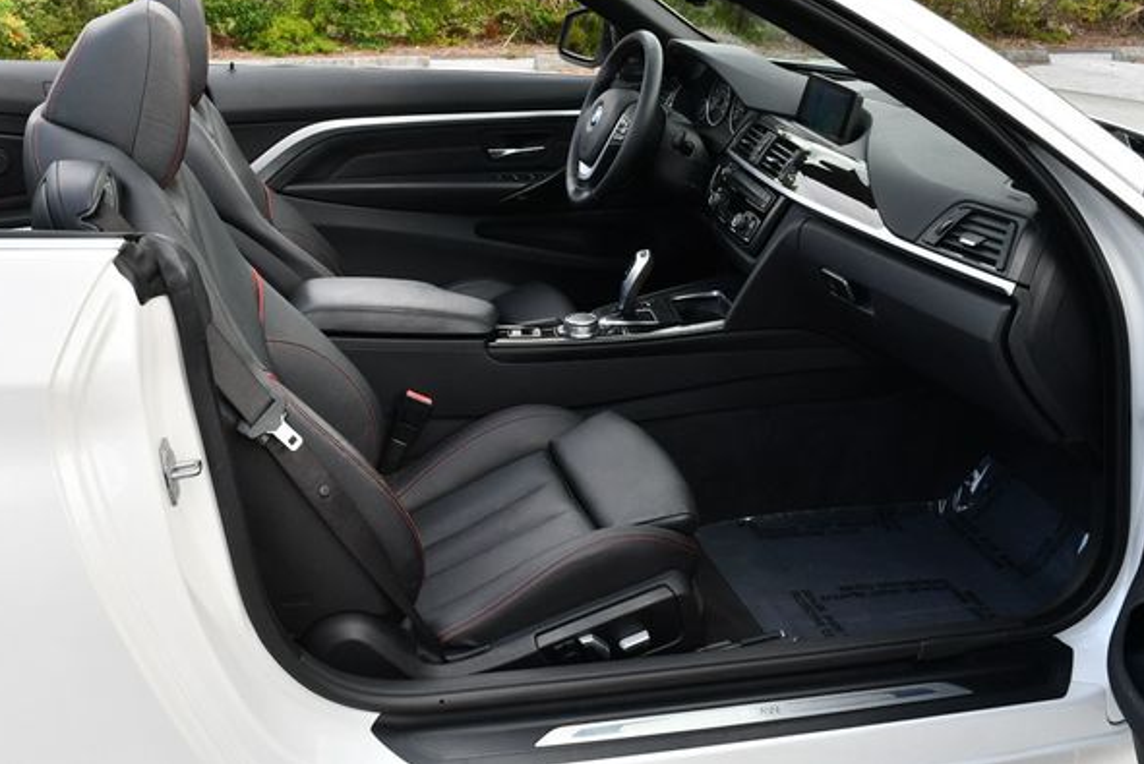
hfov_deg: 49.5
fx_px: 1240
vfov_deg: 34.2
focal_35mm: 39
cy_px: 354
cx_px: 530
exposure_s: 1/250
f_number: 6.3
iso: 200
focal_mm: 18
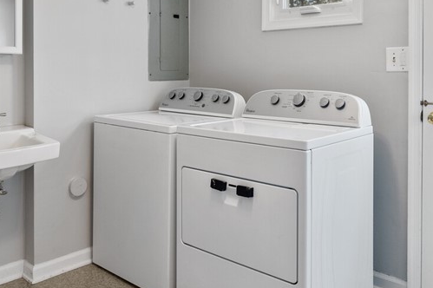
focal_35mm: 37
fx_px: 445
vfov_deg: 35.0
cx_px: 217
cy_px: 68
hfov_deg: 51.9
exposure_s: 1/5
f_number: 7.1
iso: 640
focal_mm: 17
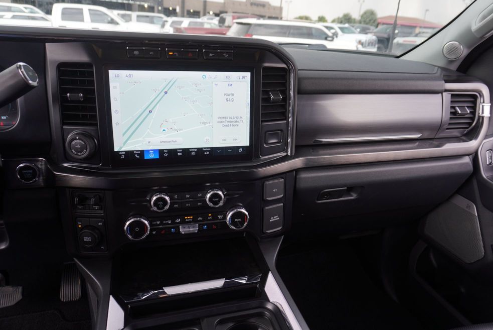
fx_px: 343
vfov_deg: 51.4
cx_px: 249
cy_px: 159
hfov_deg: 71.5
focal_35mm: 25
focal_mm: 16
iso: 100
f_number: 4.5
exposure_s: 1/80
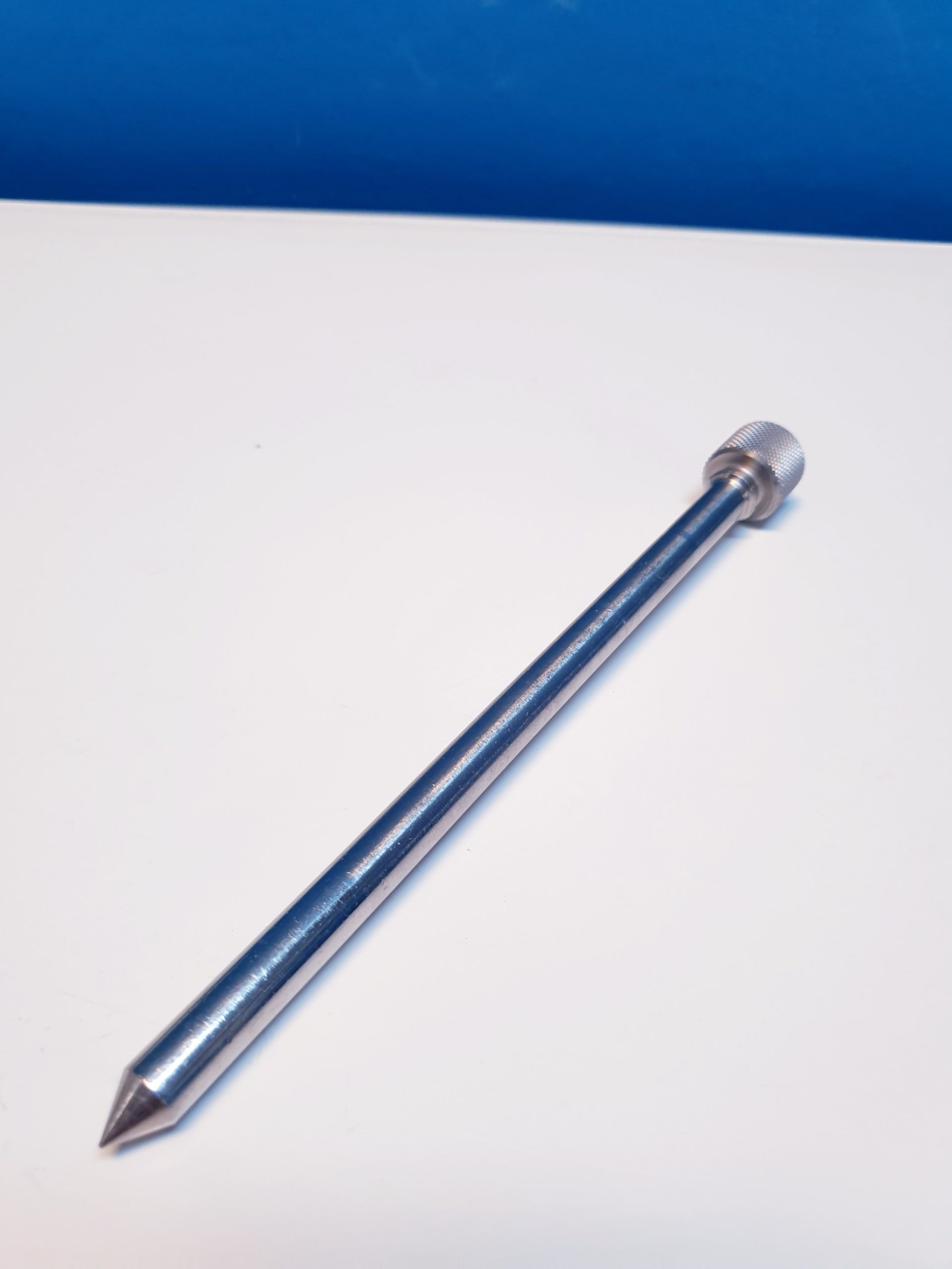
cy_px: 634
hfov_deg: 53.1
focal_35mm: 26
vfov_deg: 67.3
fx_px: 953
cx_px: 476
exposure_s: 1/50
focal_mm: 4.3
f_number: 2.4
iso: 80
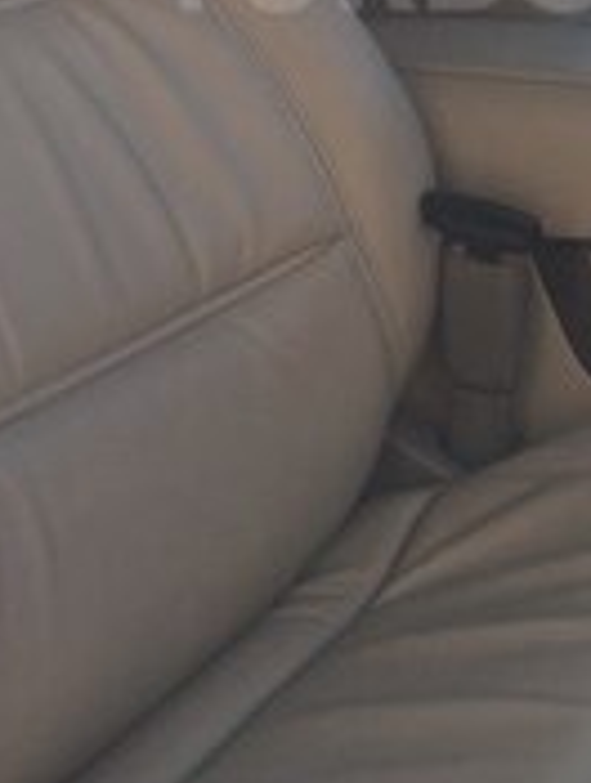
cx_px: 497
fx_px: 1860
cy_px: -40
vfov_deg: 22.6
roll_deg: +0.4
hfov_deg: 17.9
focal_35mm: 82
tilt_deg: -9.6
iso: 32
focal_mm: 4.15
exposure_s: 1/287
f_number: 2.2
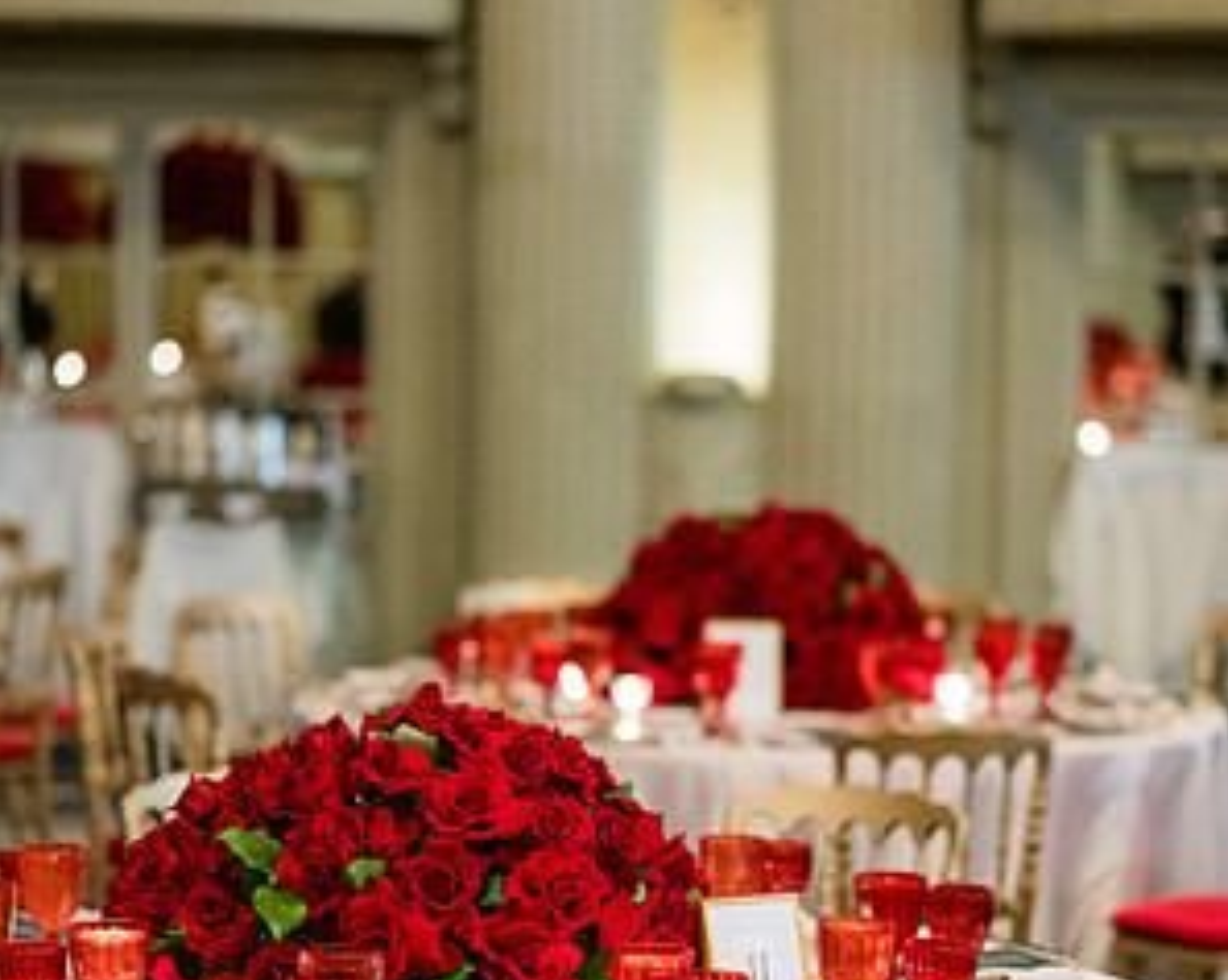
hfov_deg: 15.9
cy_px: 645
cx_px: 612
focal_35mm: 121
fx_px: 4393
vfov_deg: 12.7
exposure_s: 1/60
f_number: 1.8
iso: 3200
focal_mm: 85
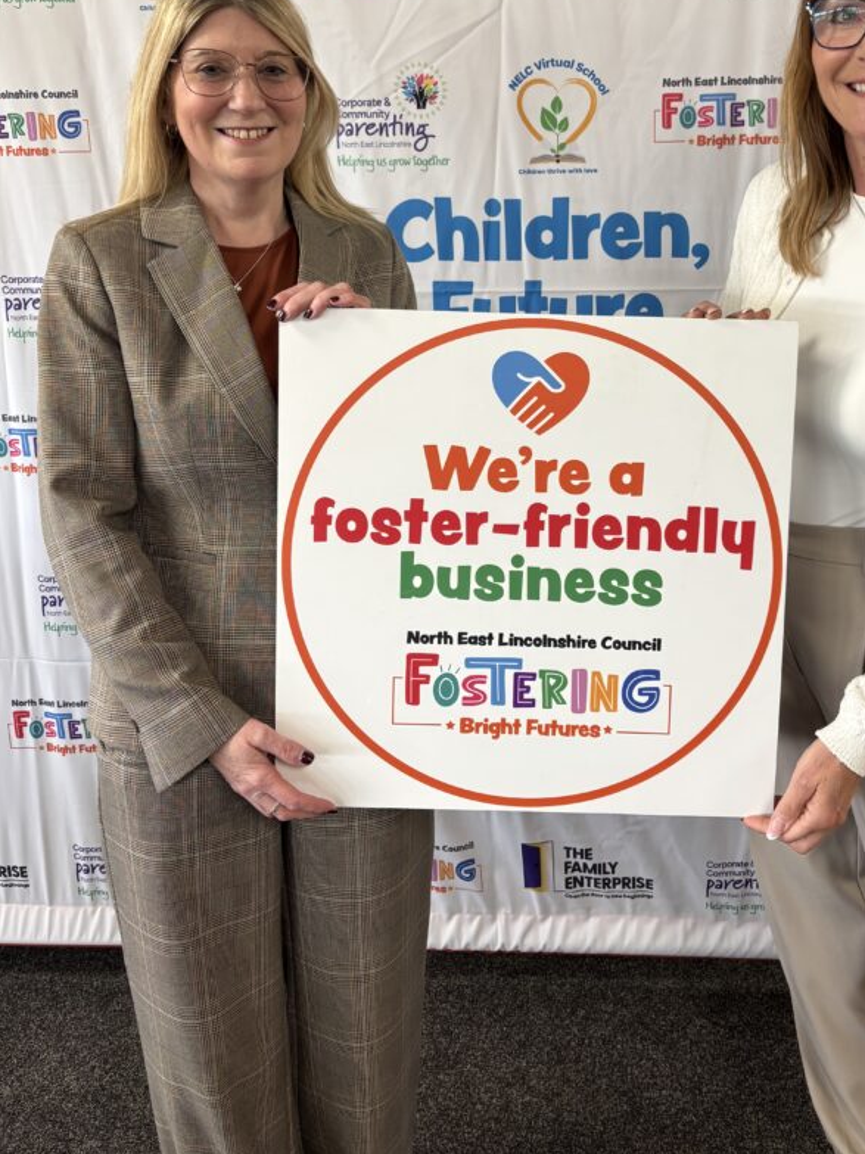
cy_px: 404
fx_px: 1133
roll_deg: +0.1
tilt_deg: -12.2
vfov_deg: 53.1
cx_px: 538
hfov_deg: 41.5
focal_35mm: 34
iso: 100
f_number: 1.6
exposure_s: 1/50
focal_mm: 5.96
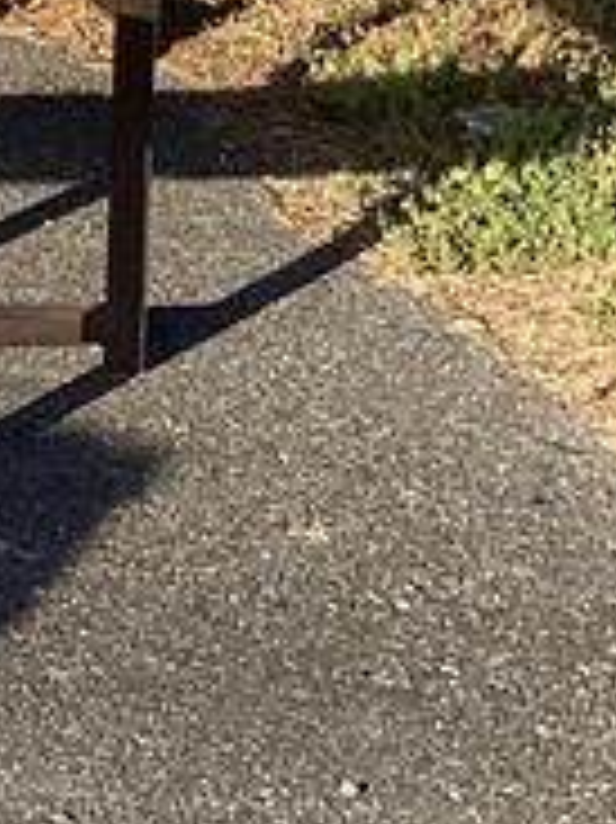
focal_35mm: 183
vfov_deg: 10.5
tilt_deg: -10.9
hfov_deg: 7.4
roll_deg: +2.5
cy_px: -293
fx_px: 4347
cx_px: -1088
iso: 25
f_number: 2.4
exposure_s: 1/783
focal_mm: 3.3
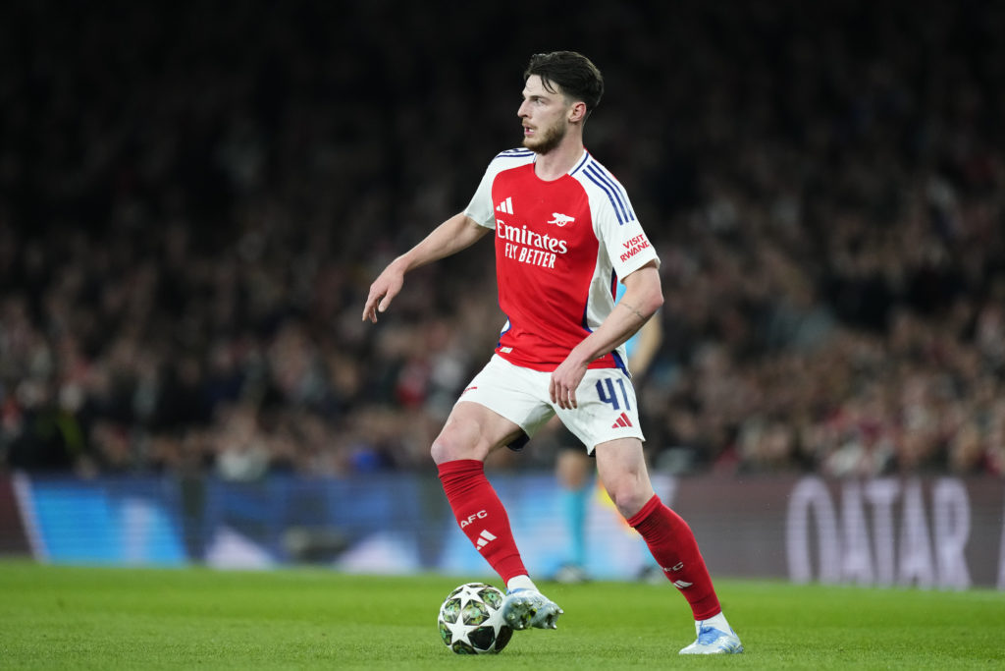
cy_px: 336
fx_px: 11167
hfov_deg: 5.2
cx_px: 502
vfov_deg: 3.4
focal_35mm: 400
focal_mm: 400
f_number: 2.8
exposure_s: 1/1600
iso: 3200
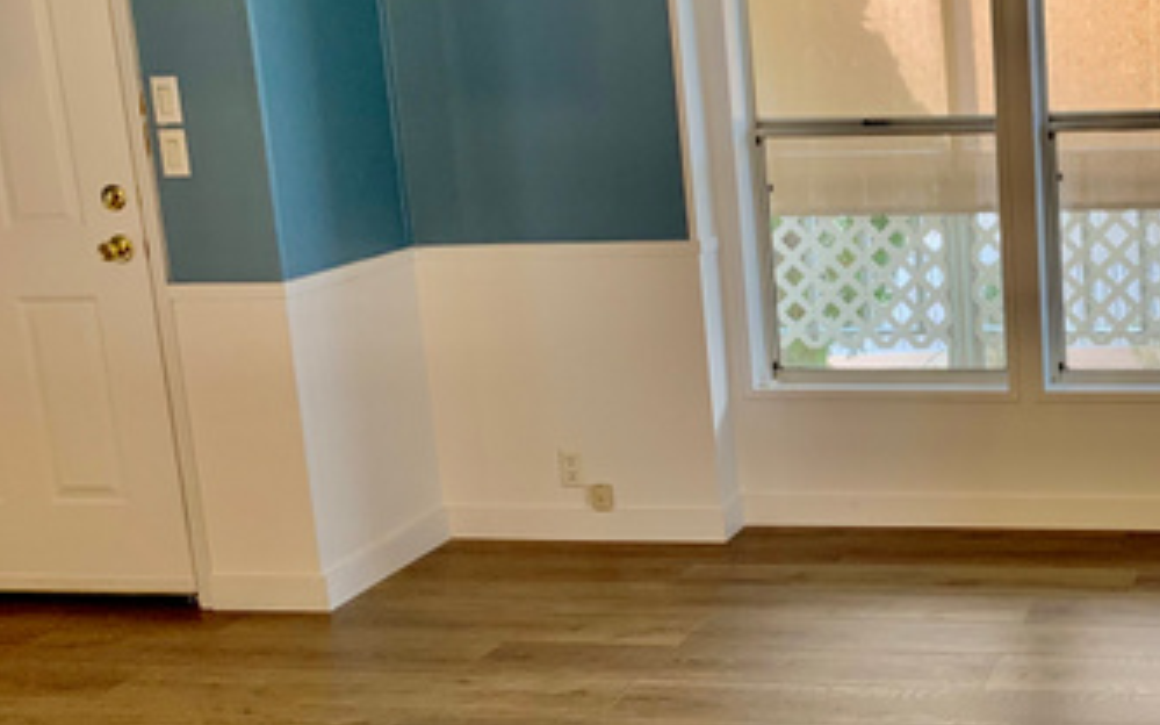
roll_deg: +1.9
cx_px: 1083
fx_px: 1675
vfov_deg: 24.4
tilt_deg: -11.5
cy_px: 317
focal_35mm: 53
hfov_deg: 35.5
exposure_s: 1/60
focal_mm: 4.25
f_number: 1.8
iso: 64
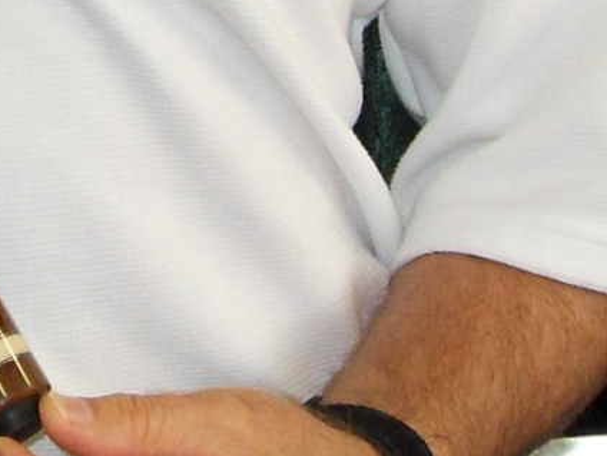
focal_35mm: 169
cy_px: -531
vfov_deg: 8.3
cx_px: -56
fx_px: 2963
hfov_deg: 11.5
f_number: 3.5
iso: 240
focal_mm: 6.3
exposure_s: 1/45
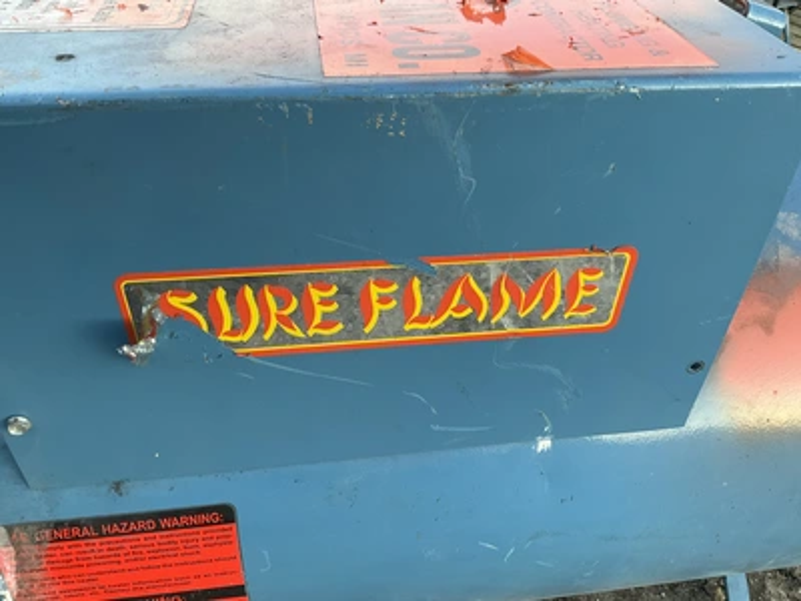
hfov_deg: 61.7
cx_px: 400
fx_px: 671
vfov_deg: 48.2
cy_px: 300
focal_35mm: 29
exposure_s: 1/122
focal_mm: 3
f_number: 1.8
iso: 64
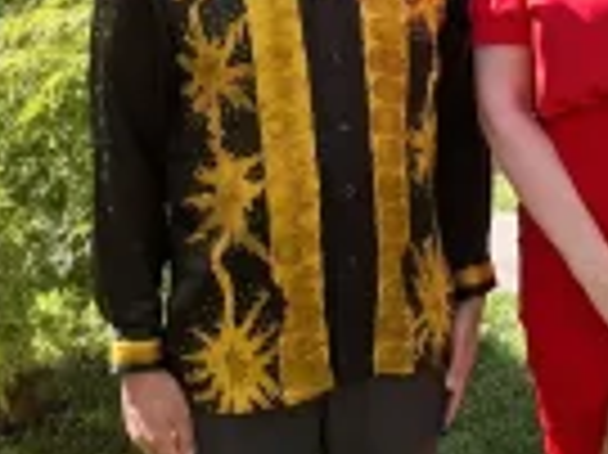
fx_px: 1439
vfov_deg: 17.2
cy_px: -85
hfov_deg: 21.8
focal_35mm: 82
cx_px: 761
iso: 50
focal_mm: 5.54
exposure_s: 1/754
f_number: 1.8
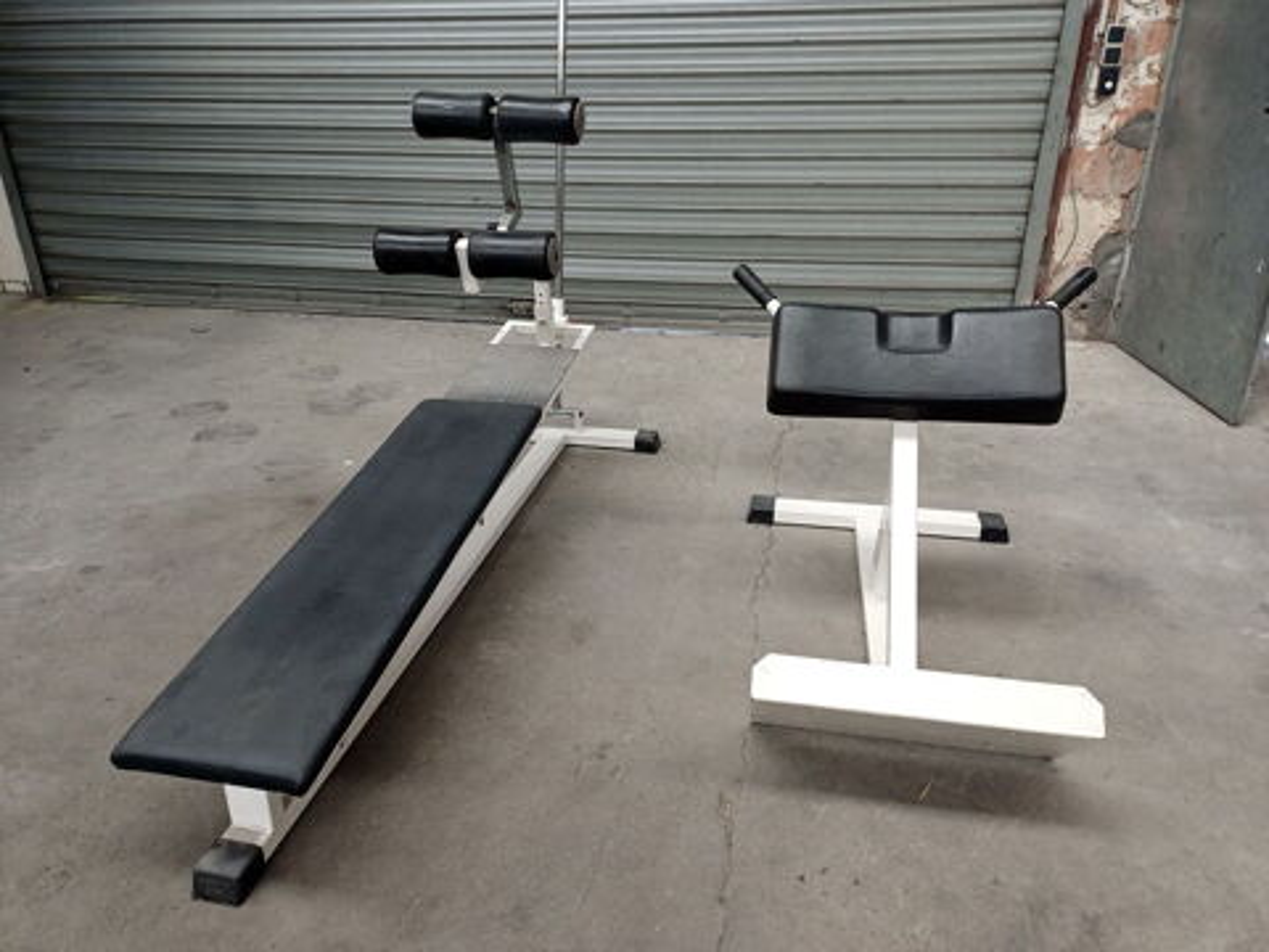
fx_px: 916
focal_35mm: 25
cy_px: 476
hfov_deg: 69.4
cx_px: 634
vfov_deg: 54.9
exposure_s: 1/50
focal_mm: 4.65
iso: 125
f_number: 1.8
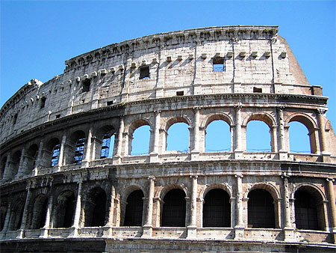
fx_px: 369
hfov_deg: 49.0
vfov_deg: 37.8
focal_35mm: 38
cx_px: 168
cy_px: 126
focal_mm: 6.3
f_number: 2.8
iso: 50
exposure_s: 1/800
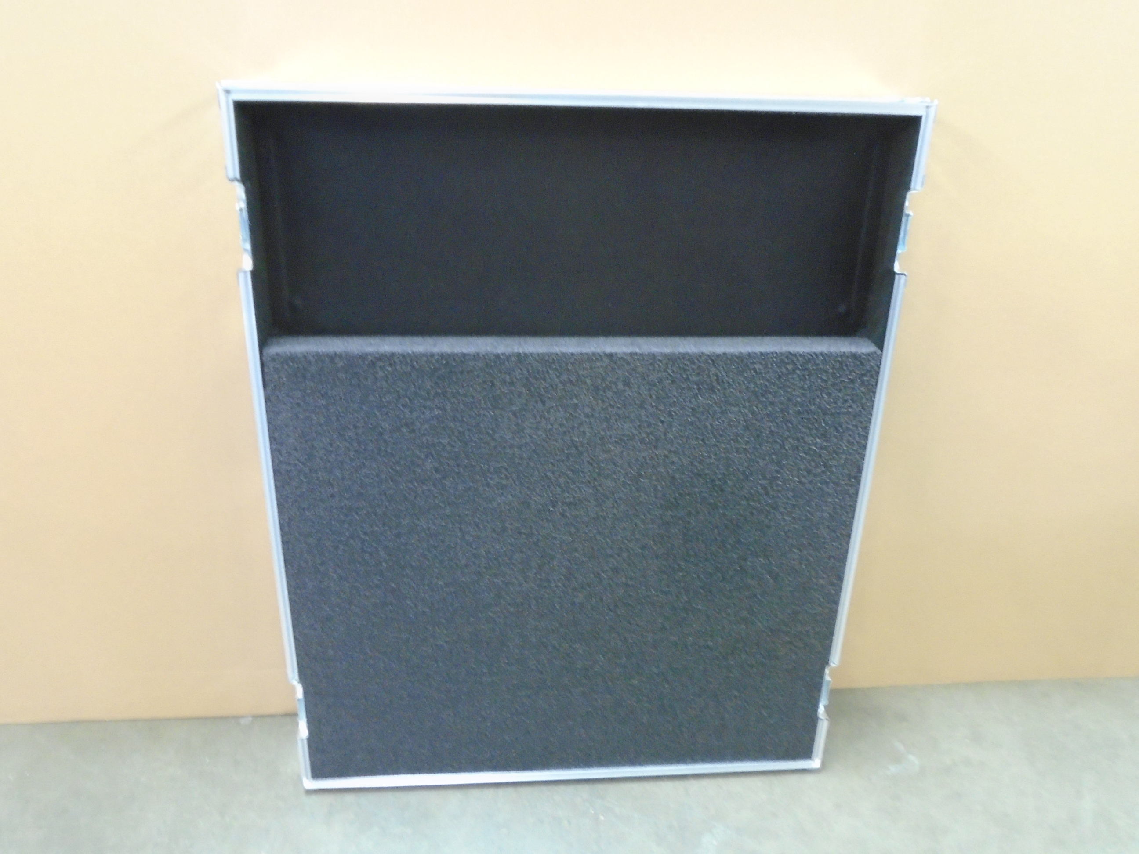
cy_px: 427
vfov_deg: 53.1
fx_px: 856
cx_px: 570
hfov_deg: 67.3
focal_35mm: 26
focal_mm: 4.6
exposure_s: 1/4
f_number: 3.2
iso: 500
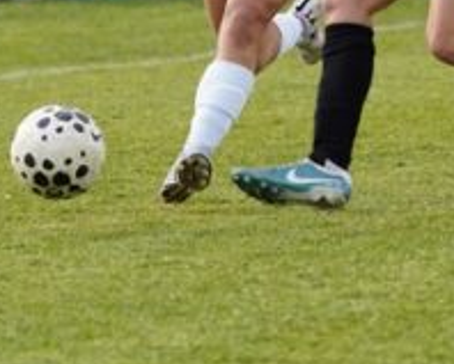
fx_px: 8155
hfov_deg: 3.2
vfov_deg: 2.6
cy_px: -89
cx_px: 277
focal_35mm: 606
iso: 1000
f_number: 5.6
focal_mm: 200
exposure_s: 1/1600
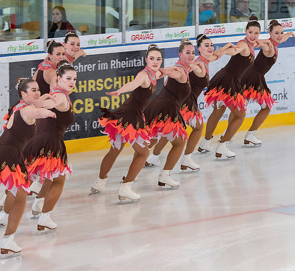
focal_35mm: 228
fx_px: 2106
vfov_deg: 7.3
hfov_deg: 8.0
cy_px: 126
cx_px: 154
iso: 640
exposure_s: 1/320
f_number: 4
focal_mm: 110
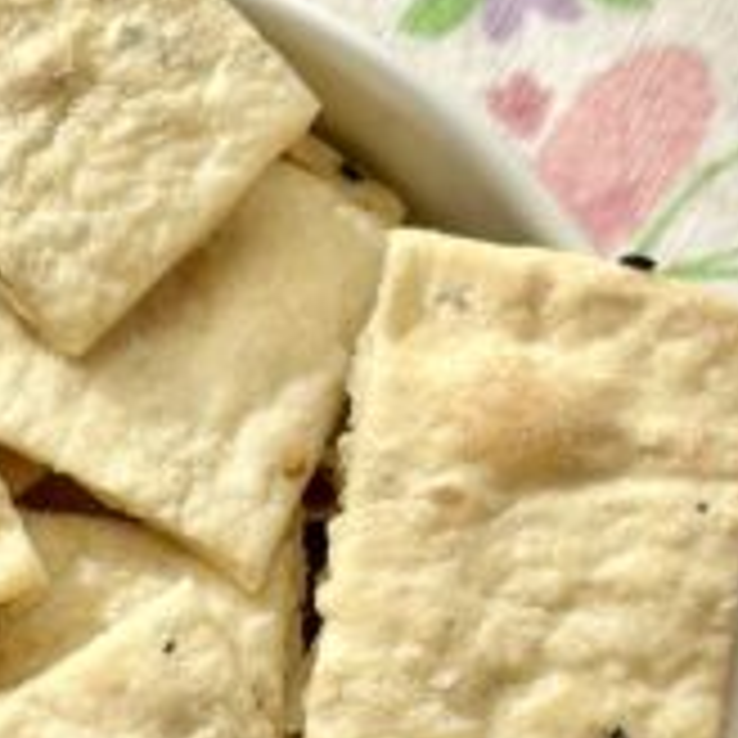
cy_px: 688
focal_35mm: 129
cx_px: 34
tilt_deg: -84.5
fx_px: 3112
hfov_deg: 13.4
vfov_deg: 13.4
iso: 80
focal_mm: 6.86
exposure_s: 1/1414
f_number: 1.78
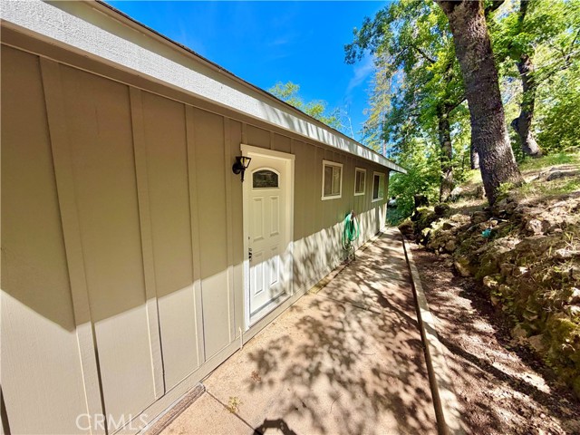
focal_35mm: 14
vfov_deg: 85.7
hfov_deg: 102.1
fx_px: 235
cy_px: 218
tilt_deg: -9.2
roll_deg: -0.5
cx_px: 290
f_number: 2.2
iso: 40
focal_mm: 2.22
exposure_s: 1/701
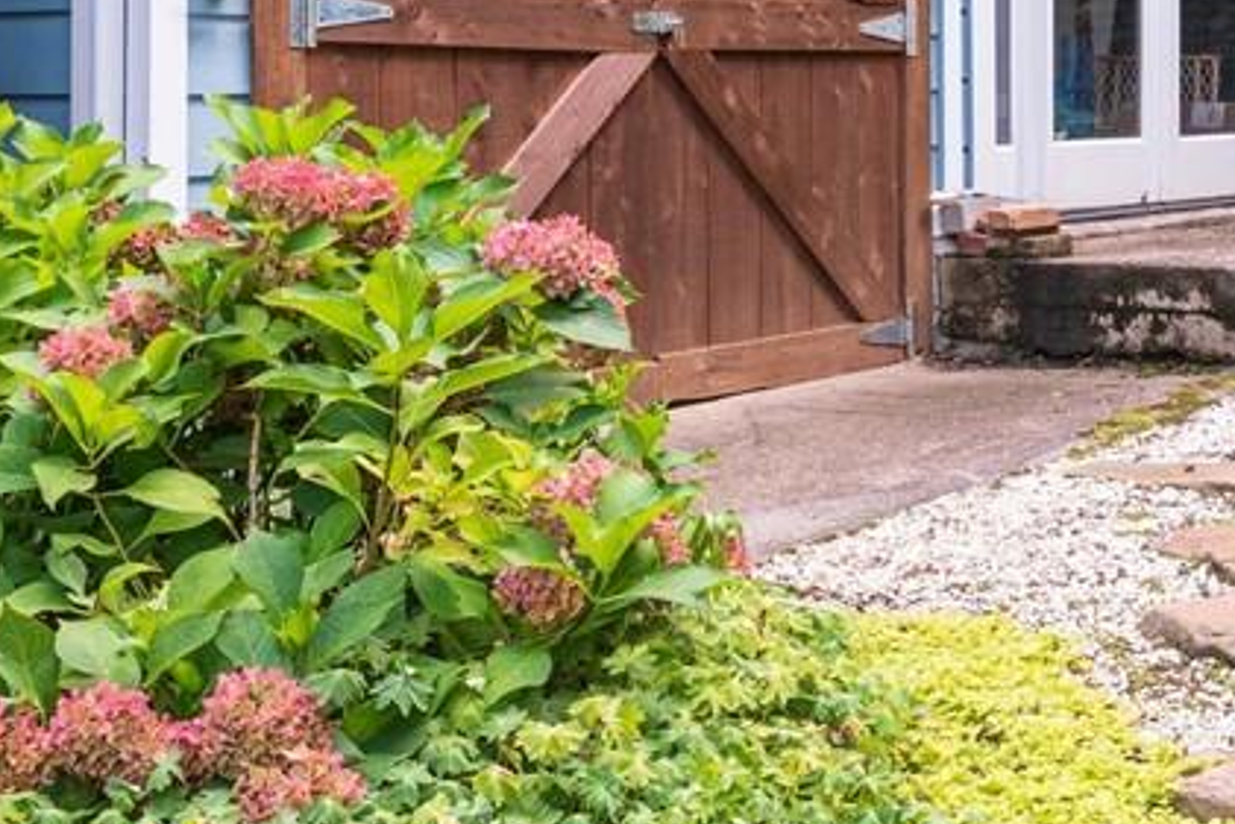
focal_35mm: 68
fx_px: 2343
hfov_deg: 28.0
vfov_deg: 19.5
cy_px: 50
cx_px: 1187
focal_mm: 26.5
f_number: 8
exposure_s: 1/160
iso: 1250
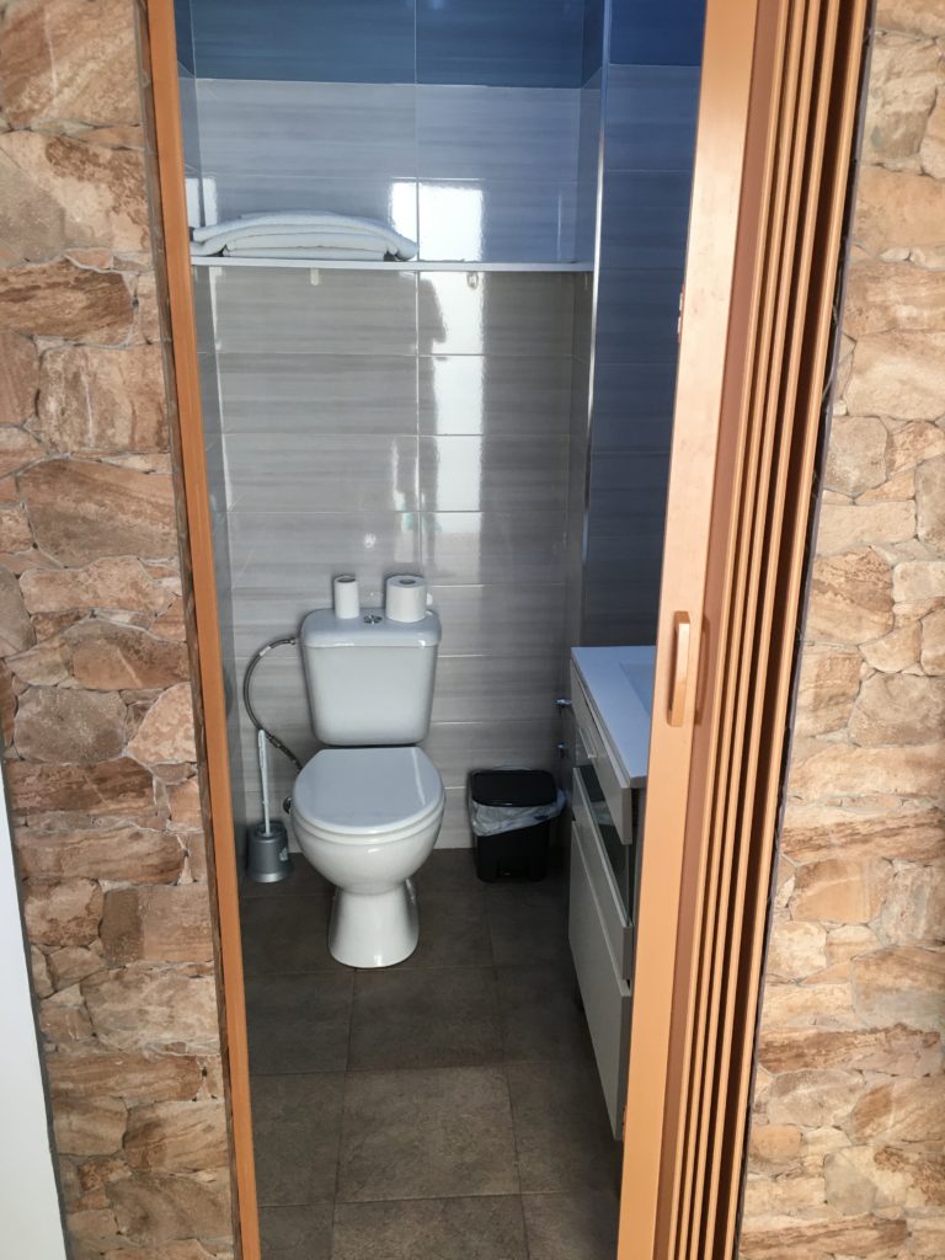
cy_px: 630
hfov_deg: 48.2
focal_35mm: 29
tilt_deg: -17.1
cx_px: 472
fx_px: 1056
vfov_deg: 61.7
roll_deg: +0.1
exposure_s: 1/33
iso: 50
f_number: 2.2
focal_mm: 4.15
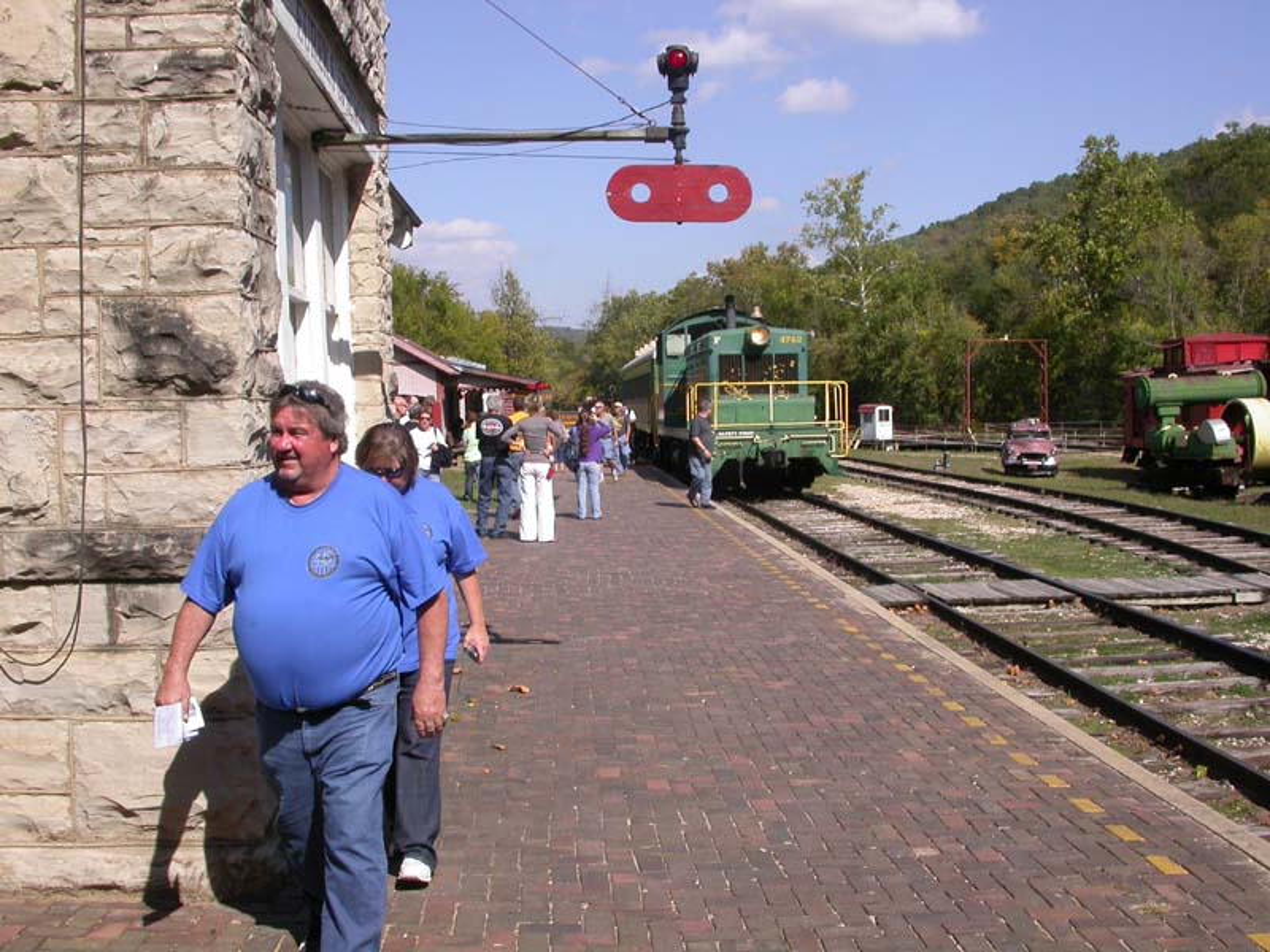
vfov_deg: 37.7
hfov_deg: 49.0
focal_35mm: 38
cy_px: 476
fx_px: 1394
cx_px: 635
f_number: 7.5
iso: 100
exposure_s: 1/342
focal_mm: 7.85
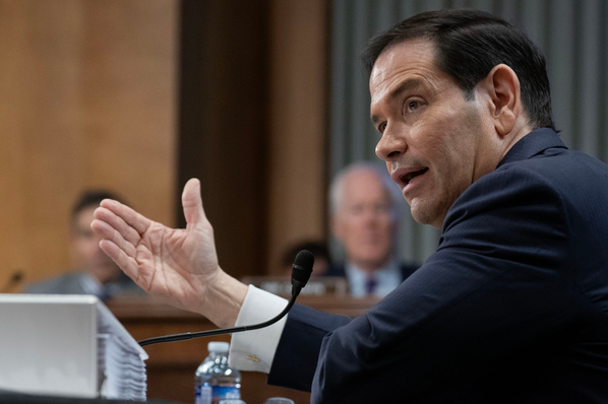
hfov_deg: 15.0
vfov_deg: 10.0
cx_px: 336
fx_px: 2312
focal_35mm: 137
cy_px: 321
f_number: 3.2
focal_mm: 80
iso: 2500
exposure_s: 1/320
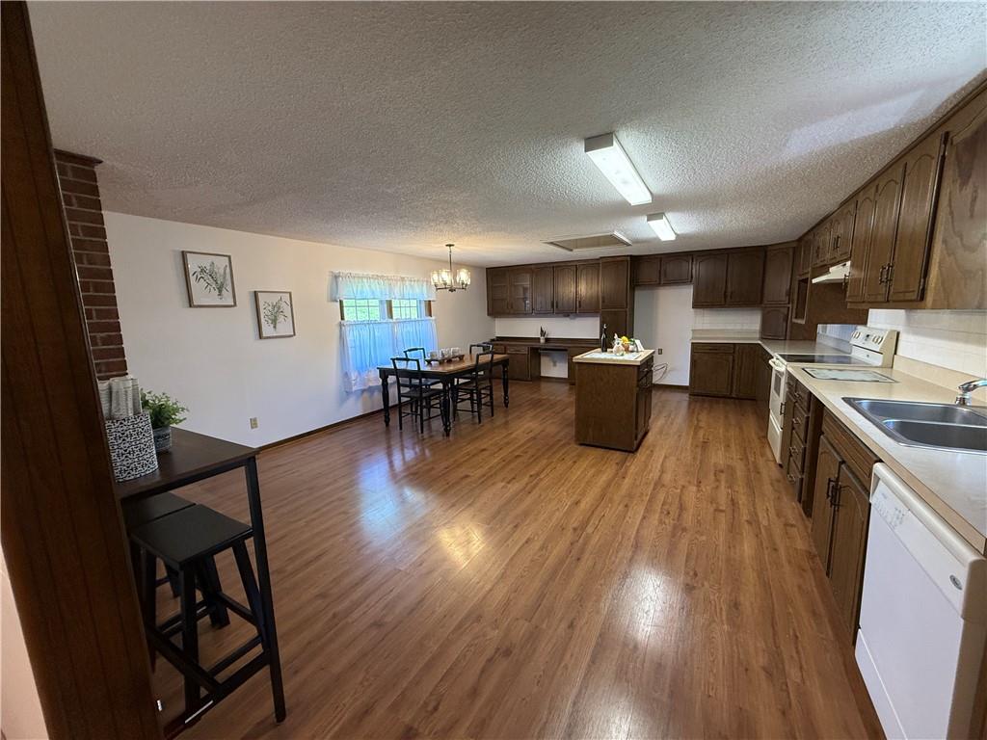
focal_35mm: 14
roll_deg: +1.5
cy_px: 370
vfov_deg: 85.7
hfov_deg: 102.1
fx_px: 399
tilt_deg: -7.0
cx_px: 494
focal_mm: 2.22
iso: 320
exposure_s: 1/120
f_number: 2.2
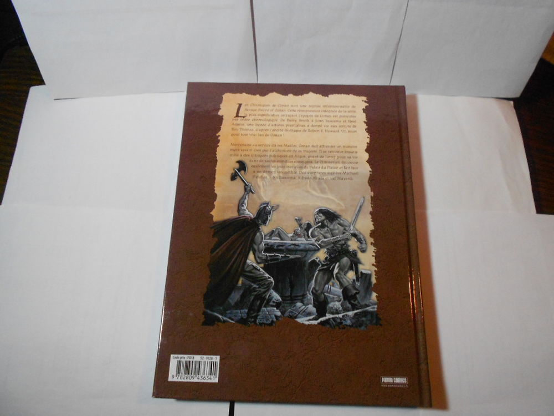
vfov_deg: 53.1
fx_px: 416
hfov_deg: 67.3
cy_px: 208
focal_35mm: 26
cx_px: 277
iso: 400
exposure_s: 1/30
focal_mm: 4.6
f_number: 3.2
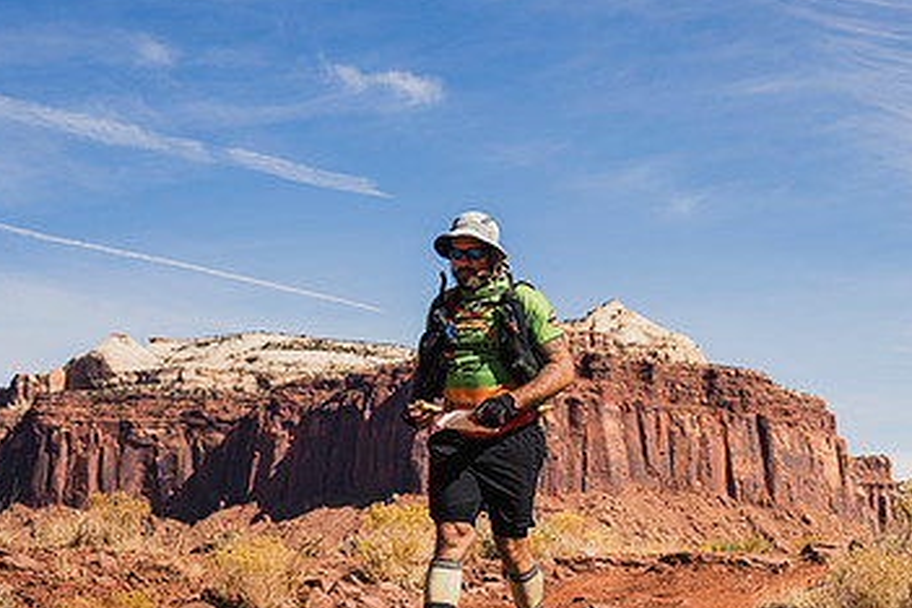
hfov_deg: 24.9
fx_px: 2027
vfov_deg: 17.0
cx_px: 750
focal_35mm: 80
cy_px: 447
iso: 160
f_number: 4.5
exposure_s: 1/2000
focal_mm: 45
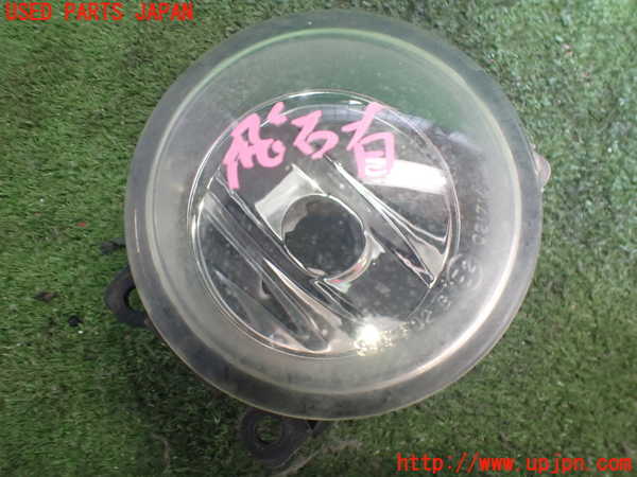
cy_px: 238
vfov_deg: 46.8
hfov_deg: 60.0
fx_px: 552
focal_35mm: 30
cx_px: 318
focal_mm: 5.4
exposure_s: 1/60
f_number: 2.3
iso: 800
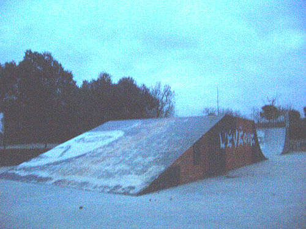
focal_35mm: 35
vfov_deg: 40.7
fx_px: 309
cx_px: 153
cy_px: 114
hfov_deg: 52.6
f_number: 2.6
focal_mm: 5.8
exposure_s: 1/8
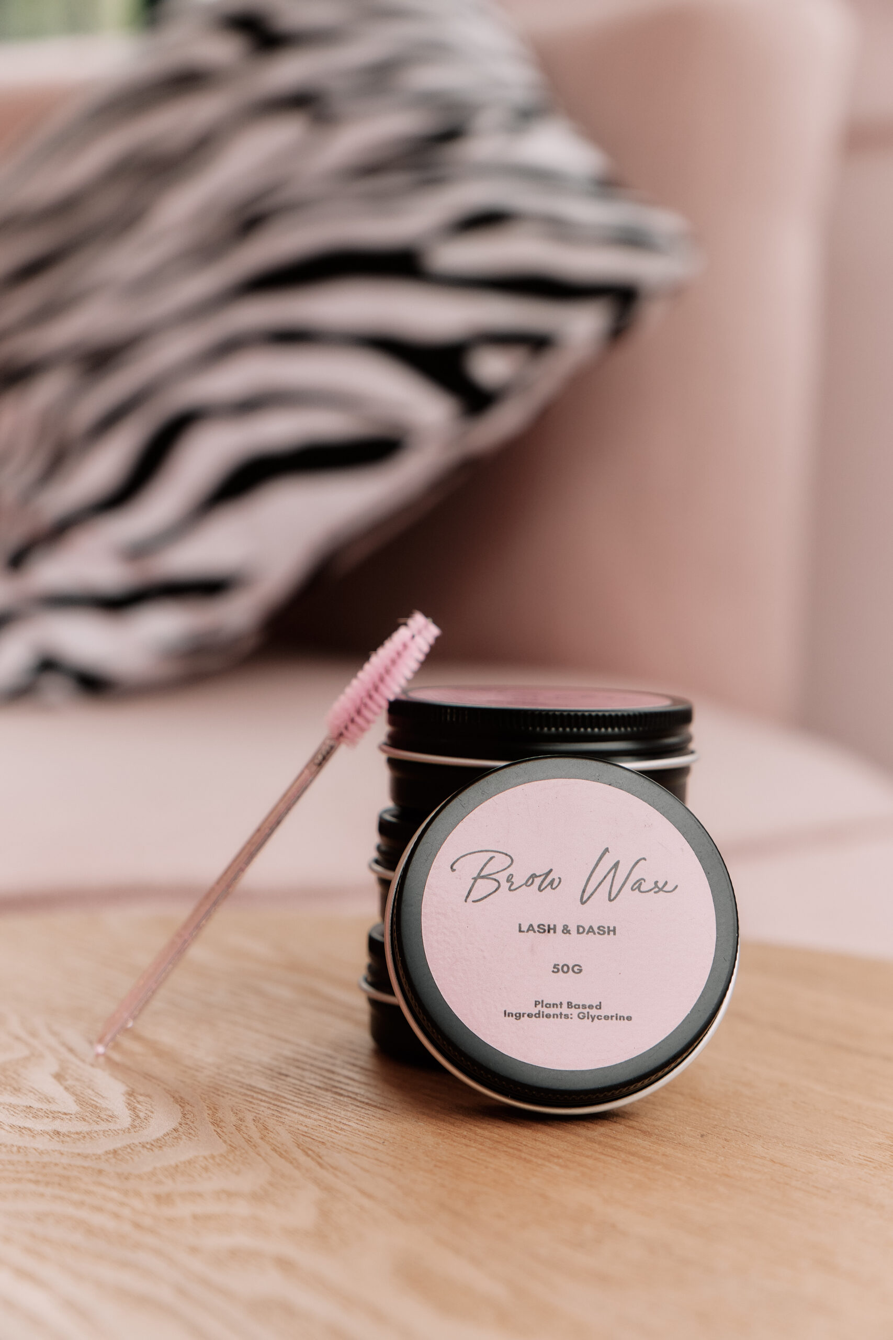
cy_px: 670
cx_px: 446
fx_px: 2753
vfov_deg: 27.3
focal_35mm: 74
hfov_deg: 18.4
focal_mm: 49
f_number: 5
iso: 200
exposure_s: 1/60
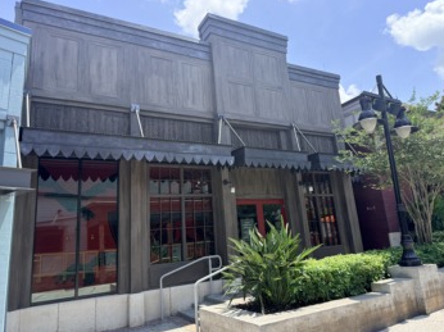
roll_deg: +3.3
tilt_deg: +14.0
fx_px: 333
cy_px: 156
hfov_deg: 67.3
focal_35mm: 26
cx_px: 237
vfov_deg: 53.0
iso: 100
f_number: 1.78
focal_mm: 6.76
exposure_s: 1/3279
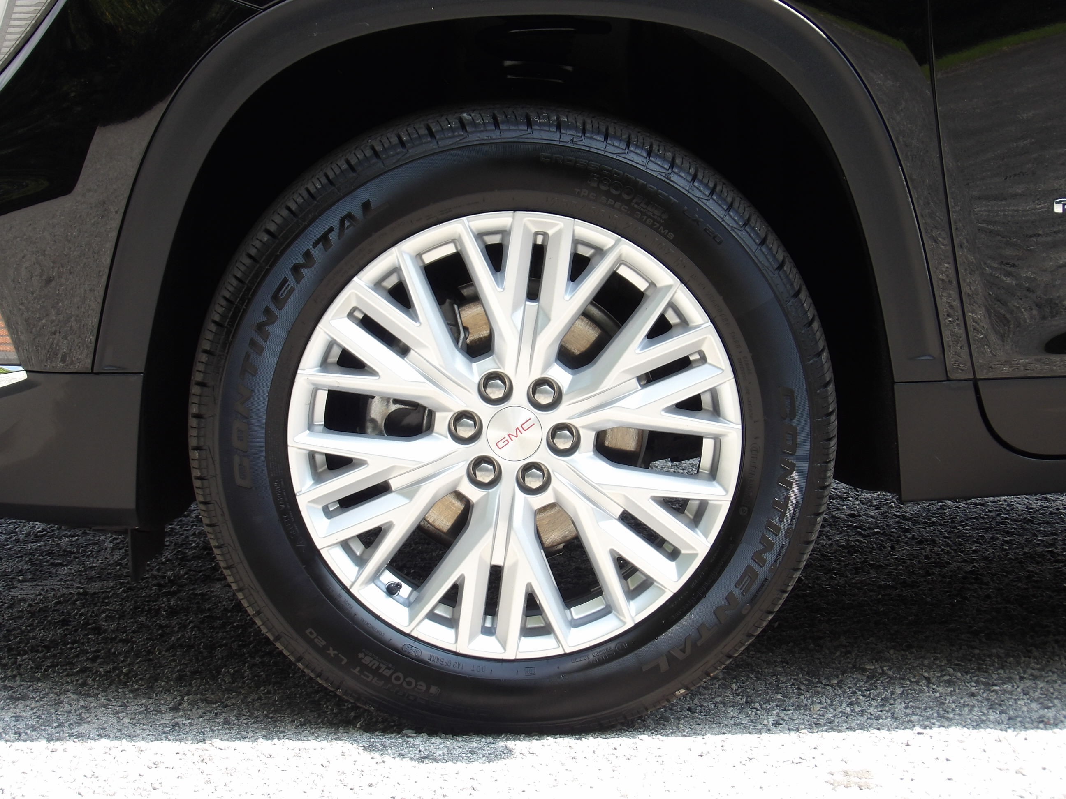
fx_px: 5204
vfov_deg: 8.8
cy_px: 400
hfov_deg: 11.7
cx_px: 533
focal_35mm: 169
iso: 100
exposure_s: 1/129
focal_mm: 30.2
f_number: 4.4
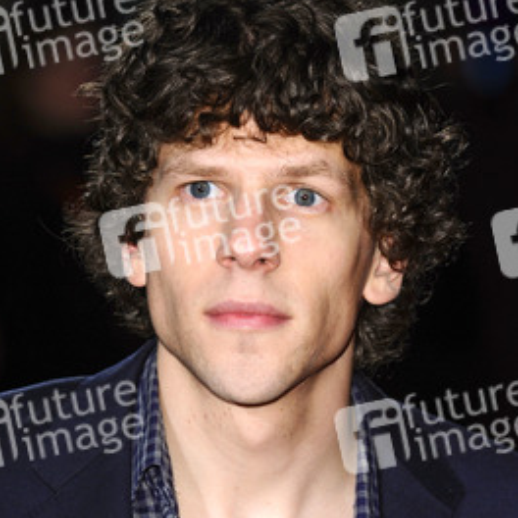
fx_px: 4413
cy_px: 330
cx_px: 258
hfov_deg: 6.7
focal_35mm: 261
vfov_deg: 6.7
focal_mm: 135
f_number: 4.5
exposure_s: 1/200
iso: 320
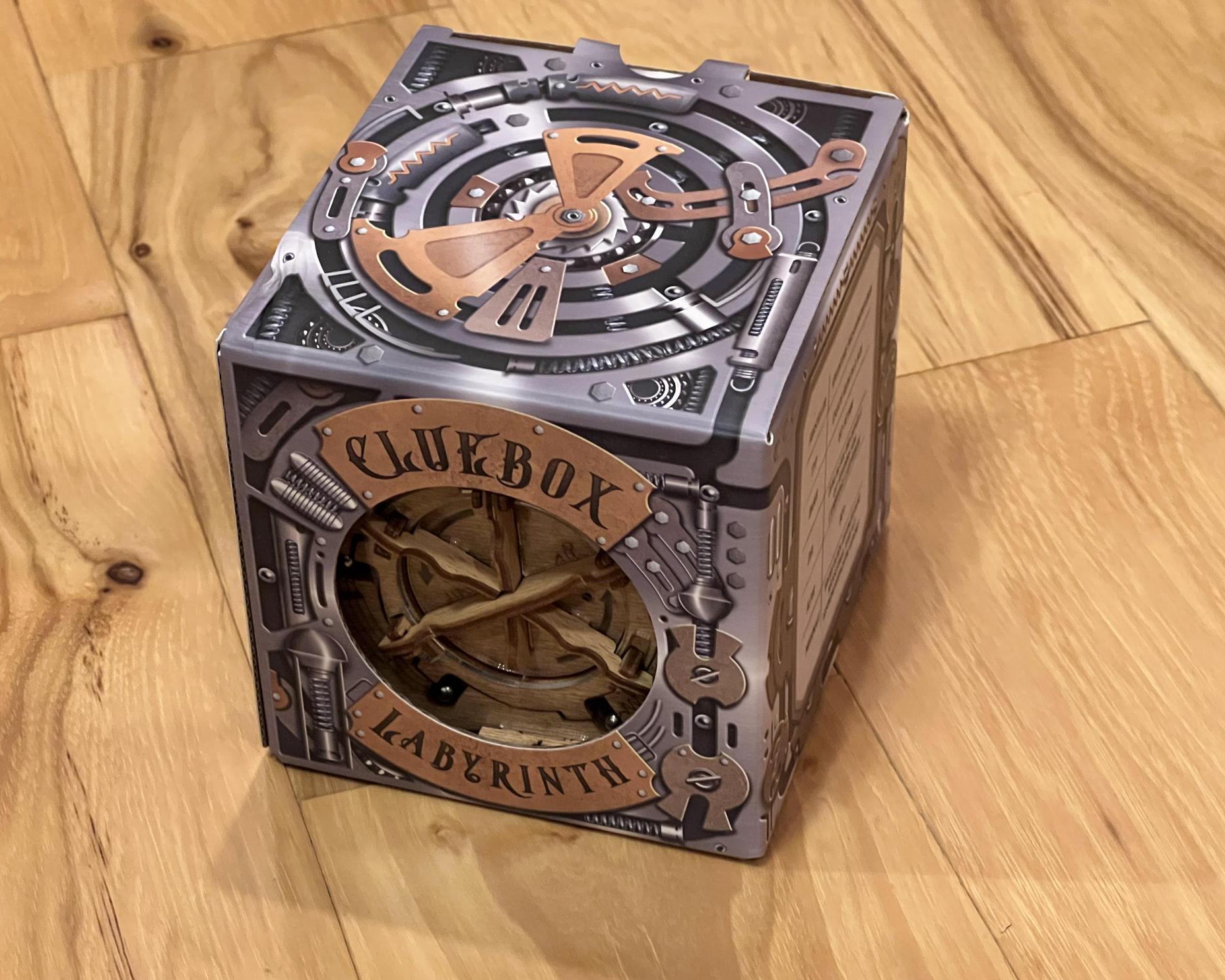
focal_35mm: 81
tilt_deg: -38.2
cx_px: 573
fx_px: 2937
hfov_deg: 23.6
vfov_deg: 18.9
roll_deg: +2.1
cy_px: 494
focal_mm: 9
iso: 800
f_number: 2.8
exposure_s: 1/60
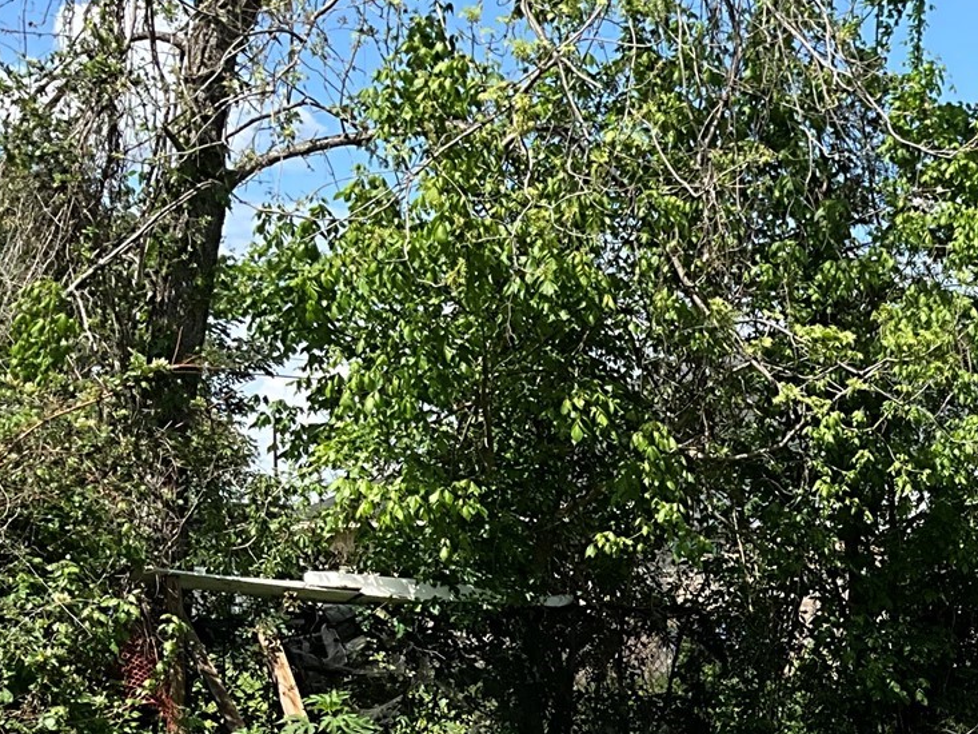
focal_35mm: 81
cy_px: 883
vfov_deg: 17.4
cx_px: 1159
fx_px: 2289
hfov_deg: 22.3
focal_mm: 3
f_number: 1.8
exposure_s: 1/1451
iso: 25
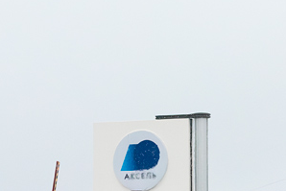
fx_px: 2941
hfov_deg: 5.6
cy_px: 286
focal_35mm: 370
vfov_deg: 3.7
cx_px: 252
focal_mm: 92
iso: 3200
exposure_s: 1/640
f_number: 7.1
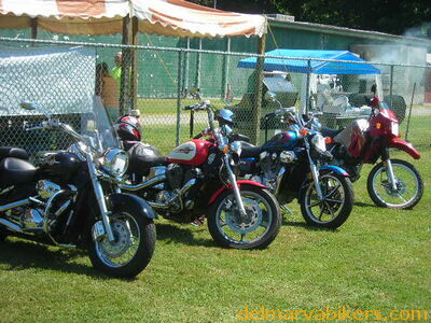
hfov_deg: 29.8
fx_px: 809
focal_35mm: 65
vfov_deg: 22.6
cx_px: 216
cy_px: 162
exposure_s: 1/230
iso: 50
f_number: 3.9
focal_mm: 10.8
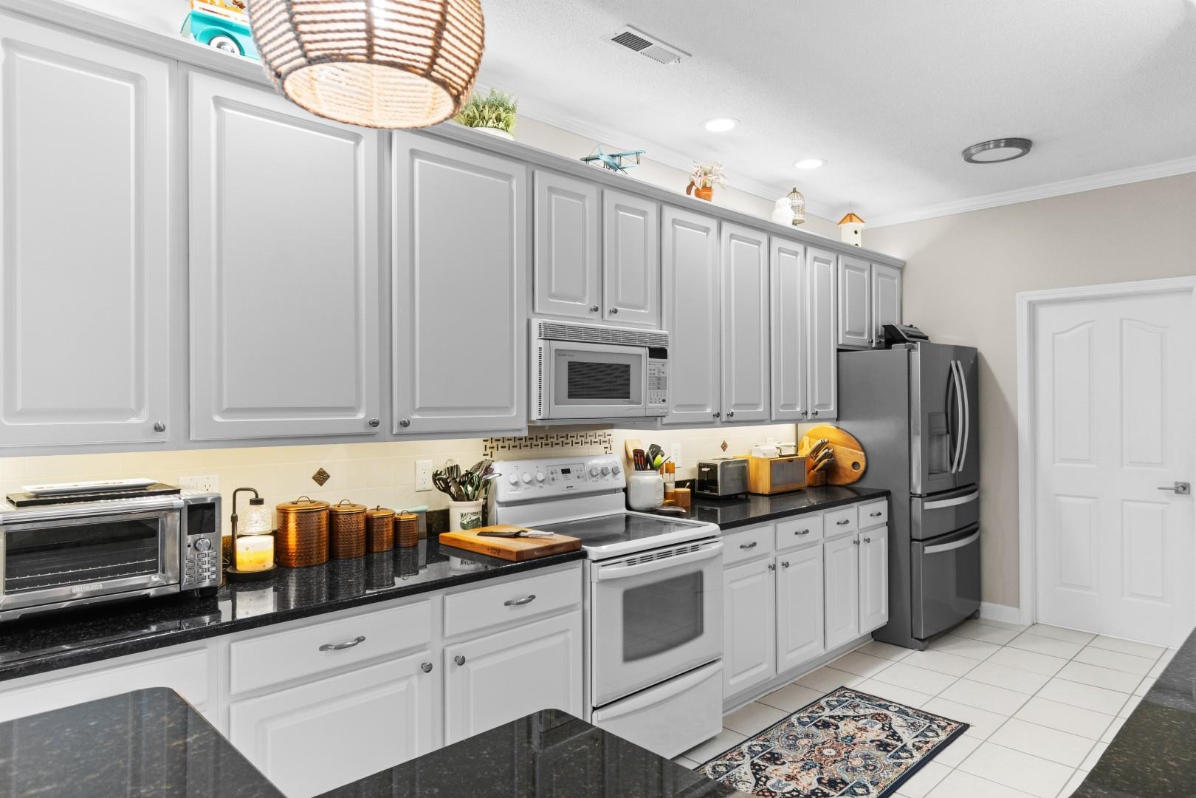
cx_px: 598
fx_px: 698
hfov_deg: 81.2
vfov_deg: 59.5
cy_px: 399
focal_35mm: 21
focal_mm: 14
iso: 100
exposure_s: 1/8
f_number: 5
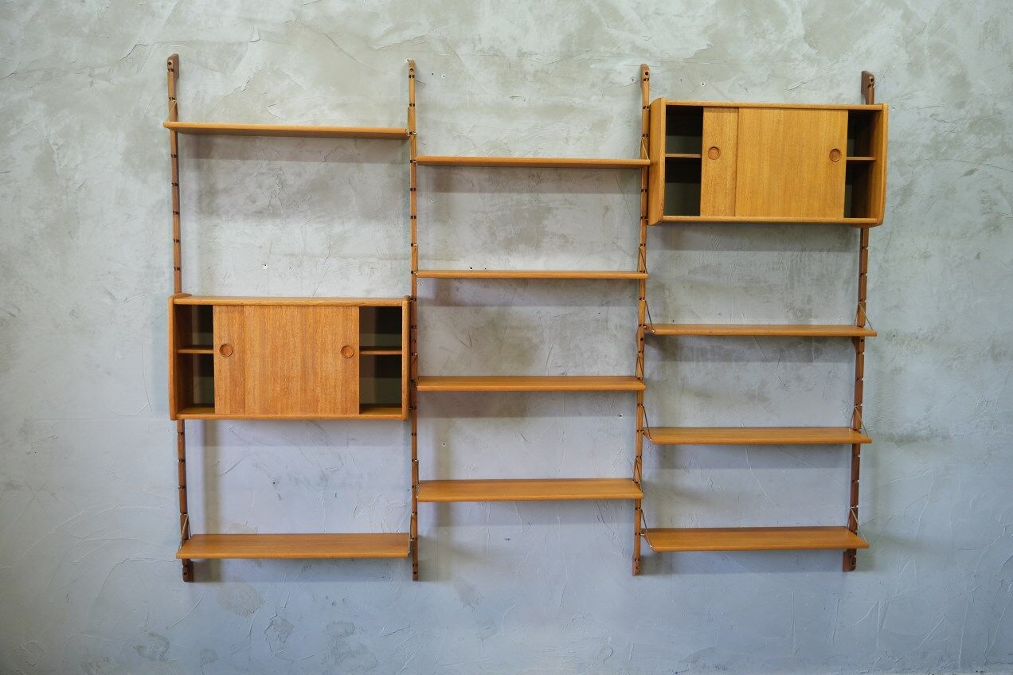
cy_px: 338
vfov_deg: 43.6
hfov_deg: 61.9
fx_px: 844
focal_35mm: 30
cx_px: 506
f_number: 4
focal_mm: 20.2
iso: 1250
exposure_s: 1/28
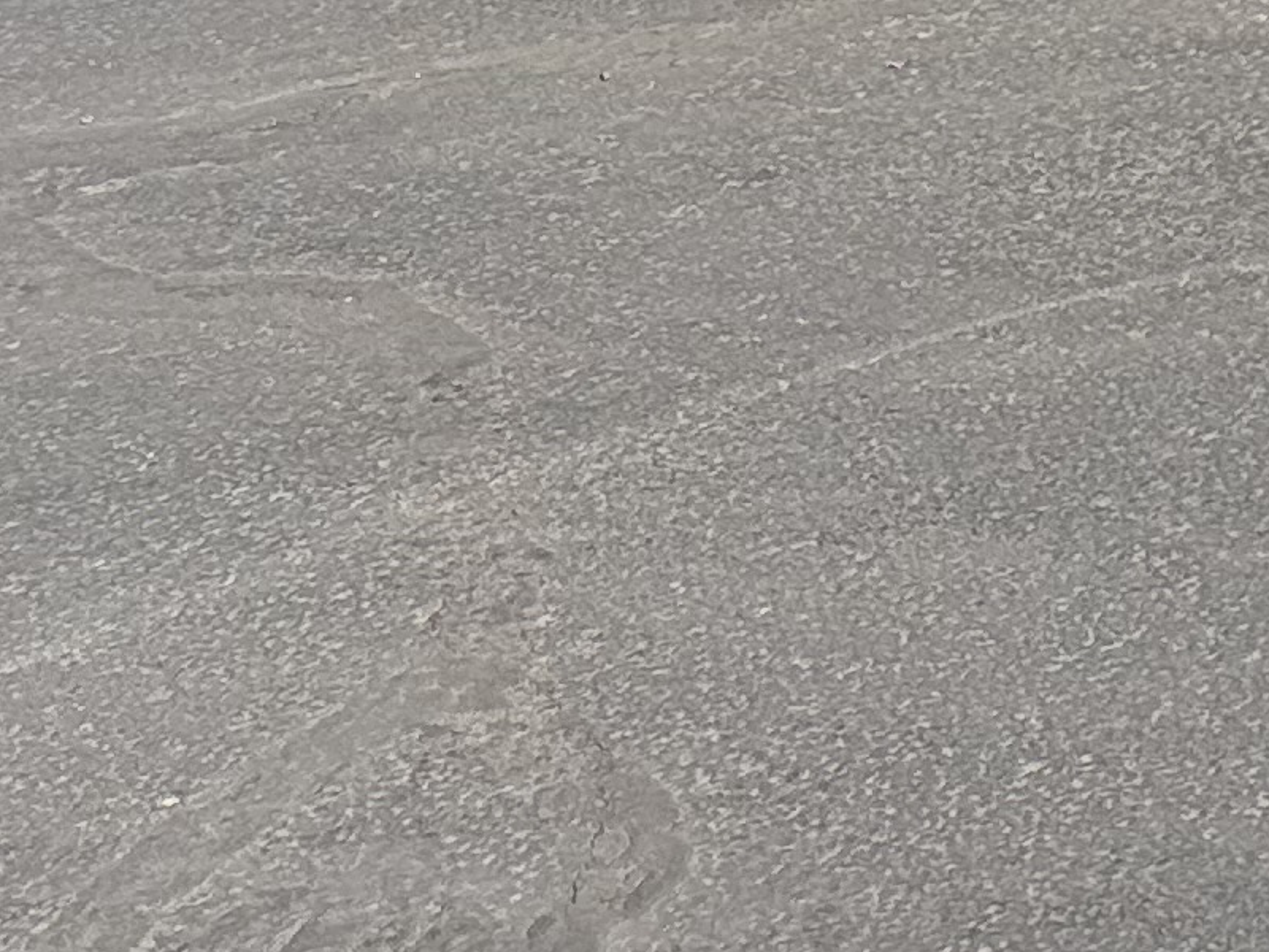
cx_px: 2624
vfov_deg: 10.8
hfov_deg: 13.6
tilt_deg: -8.5
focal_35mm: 121
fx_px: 4436
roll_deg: -0.2
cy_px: -1134
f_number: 1.78
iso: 100
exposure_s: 1/4167
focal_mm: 6.76
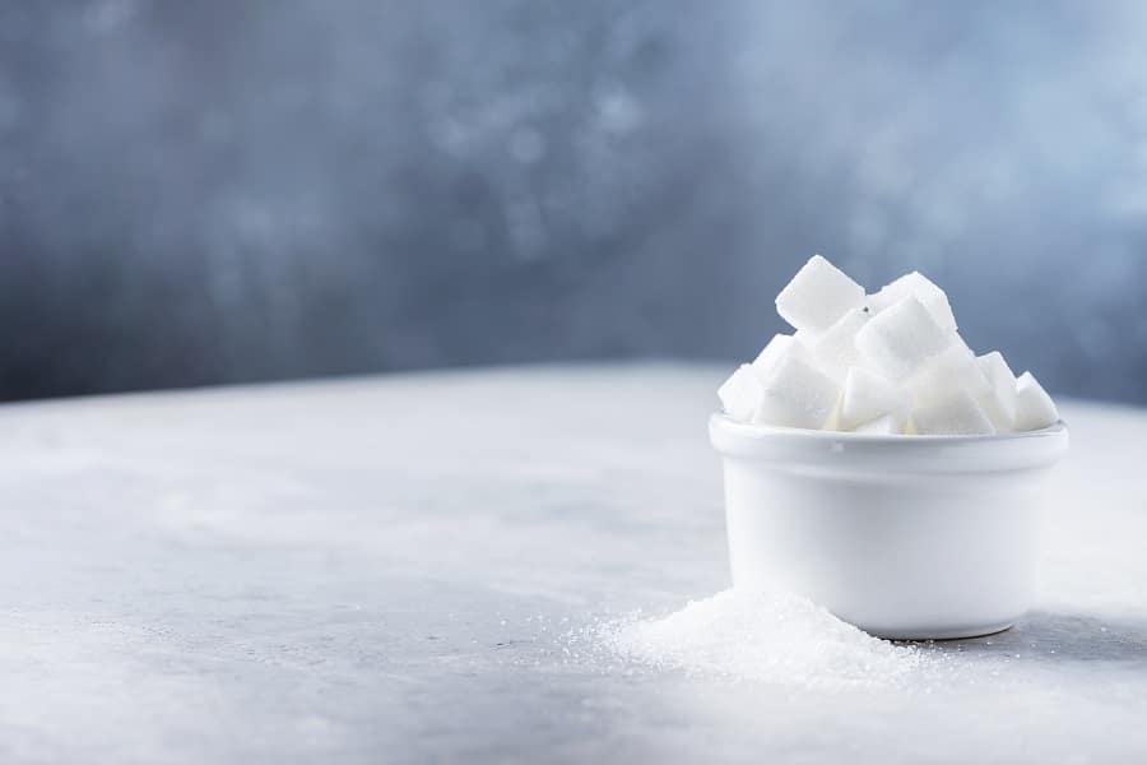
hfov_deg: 19.5
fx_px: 3345
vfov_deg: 13.0
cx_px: 574
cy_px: 382
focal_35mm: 105
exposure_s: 1/160
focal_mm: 105
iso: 100
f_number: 7.1
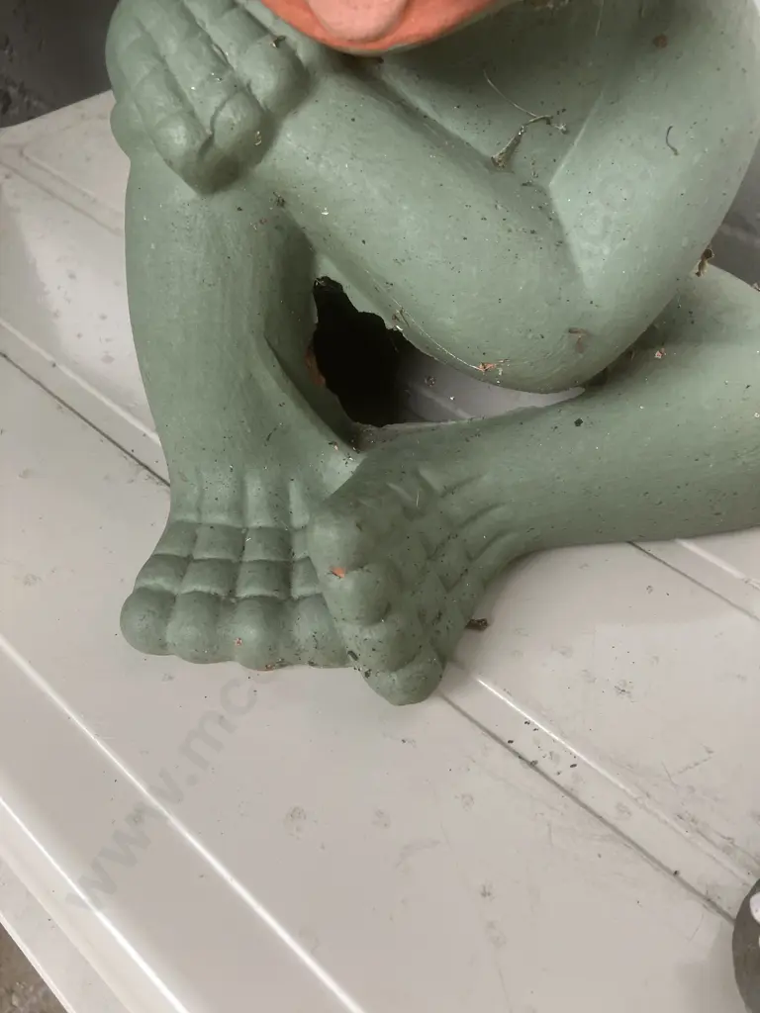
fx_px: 820
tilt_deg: -46.1
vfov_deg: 63.4
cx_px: 380
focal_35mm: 28
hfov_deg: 49.7
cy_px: 506
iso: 64
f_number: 1.8
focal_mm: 3.99
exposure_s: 1/121
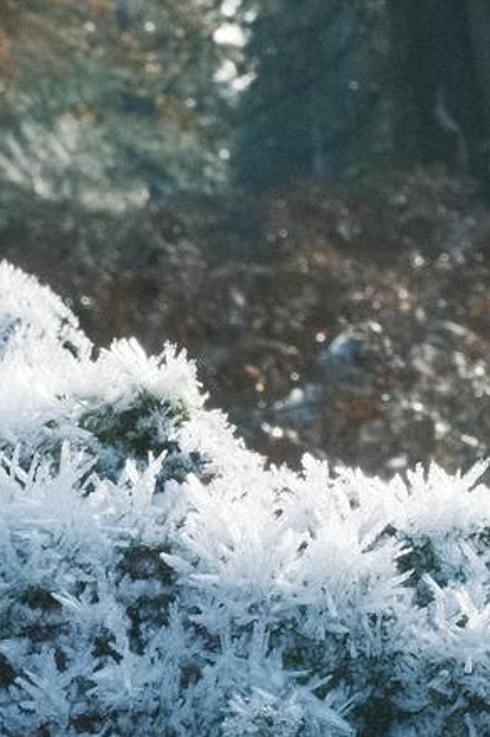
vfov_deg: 15.1
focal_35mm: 135
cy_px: 536
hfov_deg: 10.1
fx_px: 2760
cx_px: 393
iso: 1600
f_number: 16
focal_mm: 24.7
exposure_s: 1/100
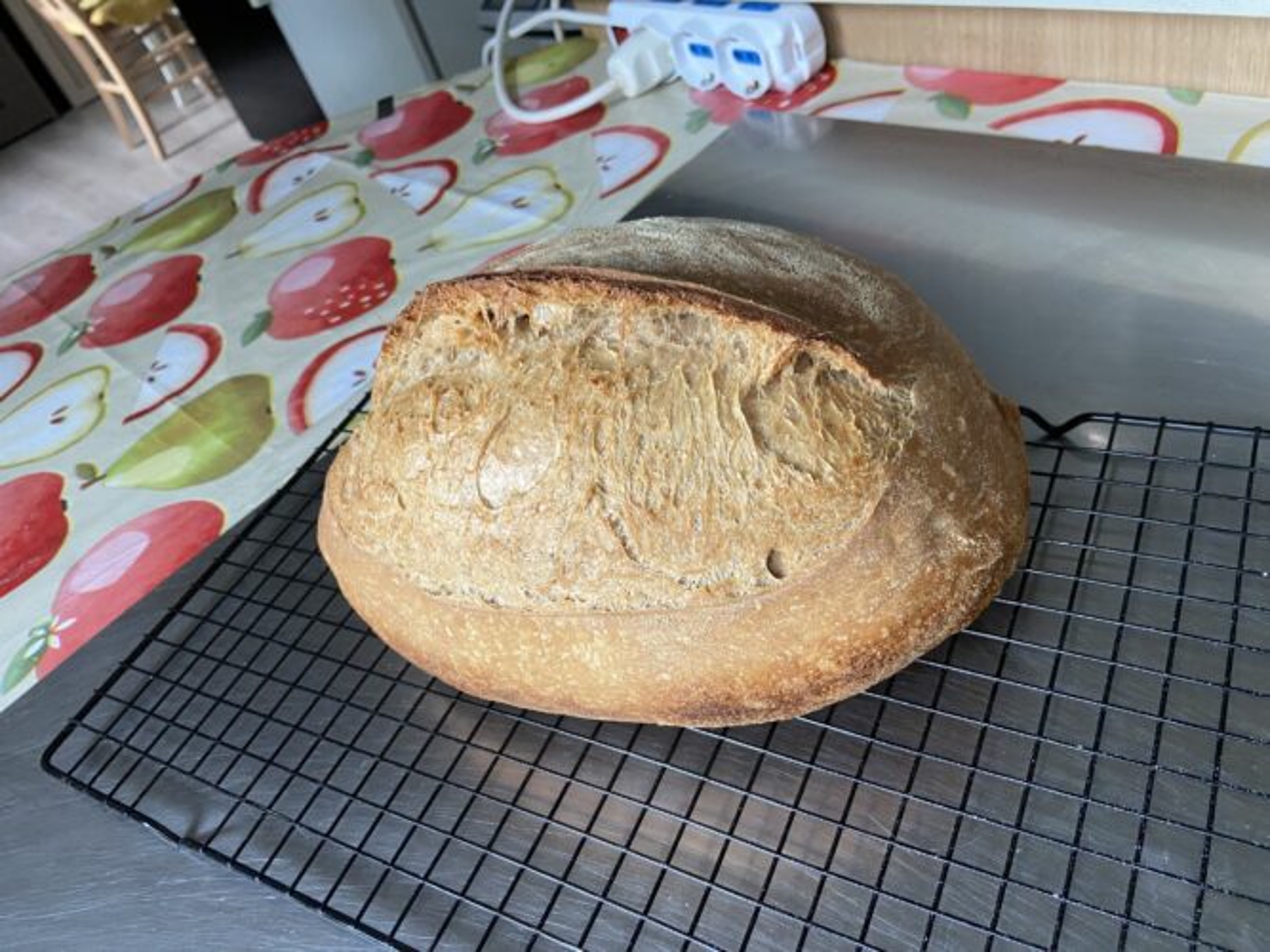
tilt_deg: -41.9
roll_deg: +21.9
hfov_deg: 67.3
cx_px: 635
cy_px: 476
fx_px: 954
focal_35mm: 26
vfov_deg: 53.0
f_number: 1.8
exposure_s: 1/78
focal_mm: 4.25
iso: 125
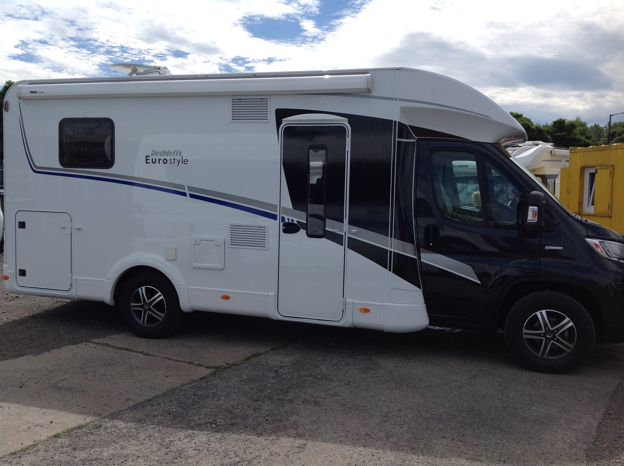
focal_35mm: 35
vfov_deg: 40.6
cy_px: 233
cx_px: 312
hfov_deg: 52.7
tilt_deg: -0.3
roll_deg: -0.3
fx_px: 630
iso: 50
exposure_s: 1/2519
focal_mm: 4.28
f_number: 2.4
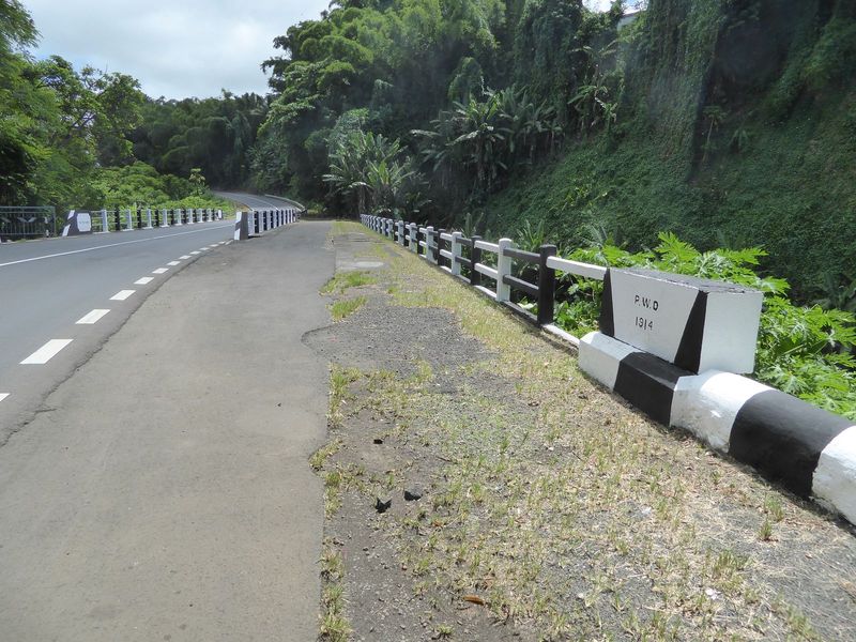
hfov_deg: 69.4
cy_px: 321
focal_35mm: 25
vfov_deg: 54.9
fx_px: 618
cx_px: 428
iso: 160
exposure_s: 1/800
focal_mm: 4.3
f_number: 3.5
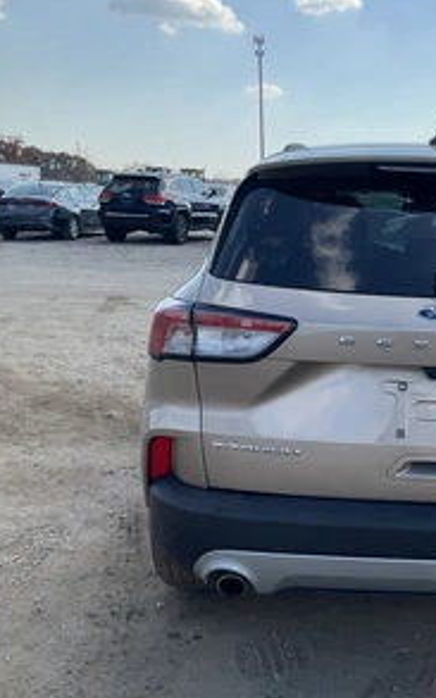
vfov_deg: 47.2
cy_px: 350
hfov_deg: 29.0
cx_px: 412
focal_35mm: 42
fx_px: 799
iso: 25
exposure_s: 1/898
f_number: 1.8
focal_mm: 3
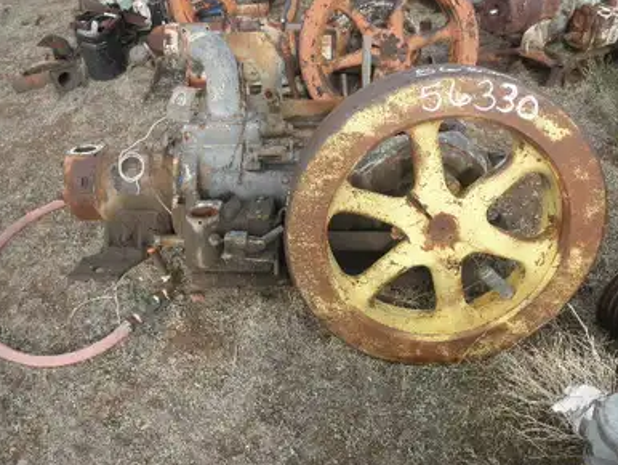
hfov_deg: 61.6
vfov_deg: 48.3
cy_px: 237
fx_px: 518
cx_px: 307
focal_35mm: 29
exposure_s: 1/400
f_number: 3
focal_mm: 5
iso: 64
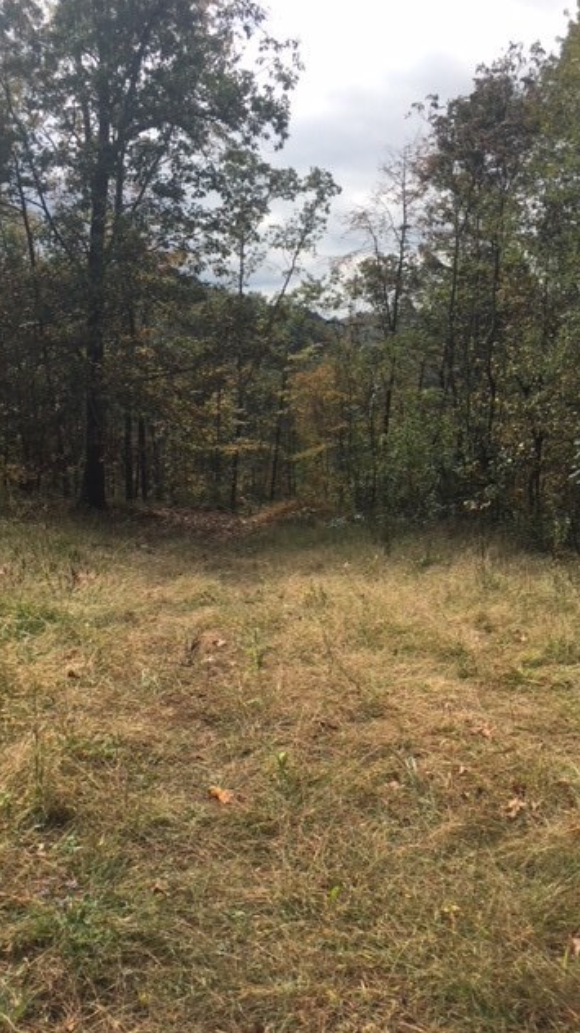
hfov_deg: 36.6
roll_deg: -1.3
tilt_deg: -9.5
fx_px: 876
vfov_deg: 61.0
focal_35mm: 32
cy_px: 516
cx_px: 245
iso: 25
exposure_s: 1/864
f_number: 2.2
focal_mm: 4.15
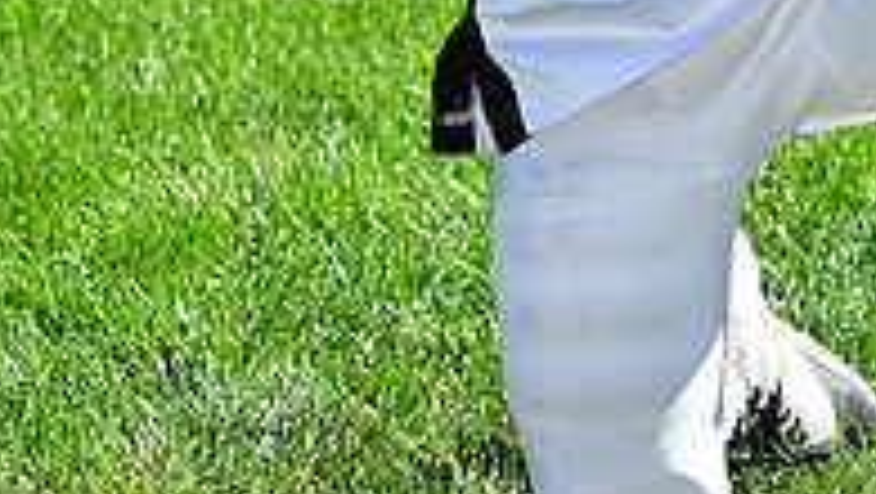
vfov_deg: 3.7
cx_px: 766
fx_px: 7601
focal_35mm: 327
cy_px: -620
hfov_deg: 6.6
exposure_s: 1/2000
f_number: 4.5
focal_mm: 70
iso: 400
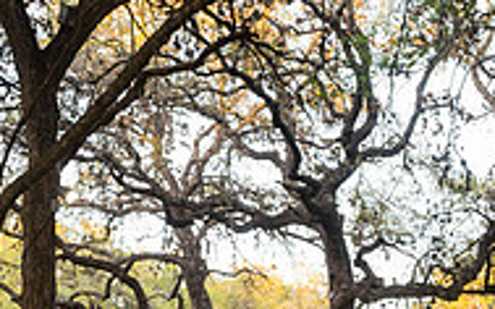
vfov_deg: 12.4
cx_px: 322
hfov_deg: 20.7
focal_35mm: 100
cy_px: 477
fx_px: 1349
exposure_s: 1/400
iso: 1600
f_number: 4
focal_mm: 32
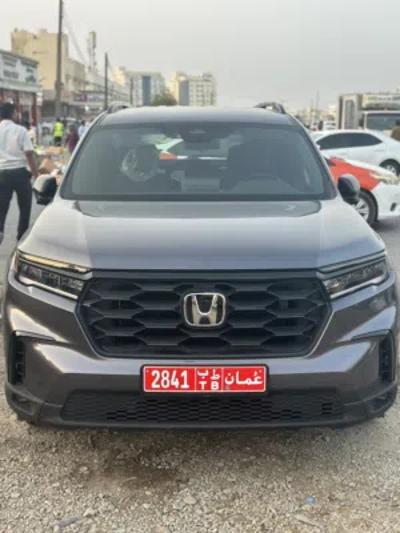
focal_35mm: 48
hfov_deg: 30.3
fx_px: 740
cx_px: 200
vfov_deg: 39.7
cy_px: 266
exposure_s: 1/149
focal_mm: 6.86
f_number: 1.78
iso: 100
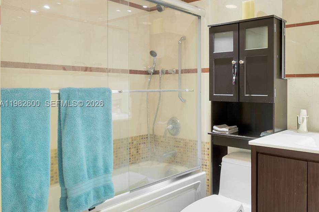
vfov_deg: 44.9
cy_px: 104
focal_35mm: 29
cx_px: 270
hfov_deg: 57.3
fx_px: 257
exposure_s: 1/6
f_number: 5
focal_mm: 17
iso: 100
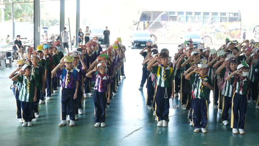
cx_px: 130
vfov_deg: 21.6
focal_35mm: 56
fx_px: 381
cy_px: 71
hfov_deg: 37.5
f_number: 5.6
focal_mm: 35
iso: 1600
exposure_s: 1/160
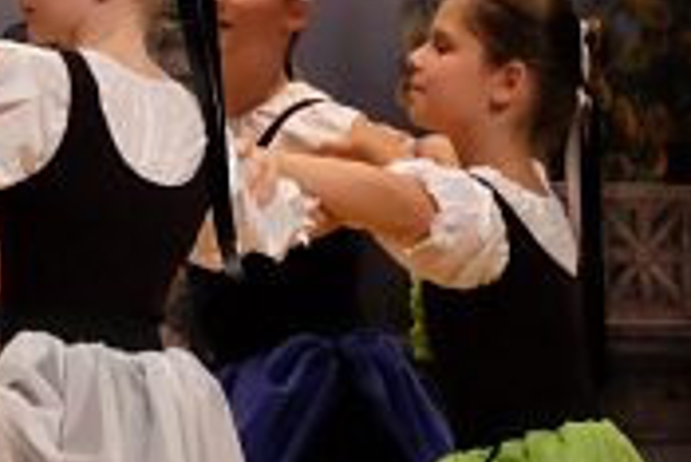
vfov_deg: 2.8
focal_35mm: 498
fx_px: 9566
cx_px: -671
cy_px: 276
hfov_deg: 4.1
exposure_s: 1/160
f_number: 7.1
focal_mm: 55.6
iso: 4000
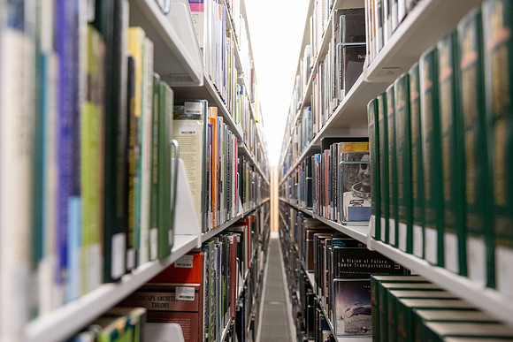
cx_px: 256
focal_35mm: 24
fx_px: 349
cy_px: 171
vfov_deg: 52.3
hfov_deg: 72.7
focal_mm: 24
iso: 3200
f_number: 2.8
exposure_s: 1/160
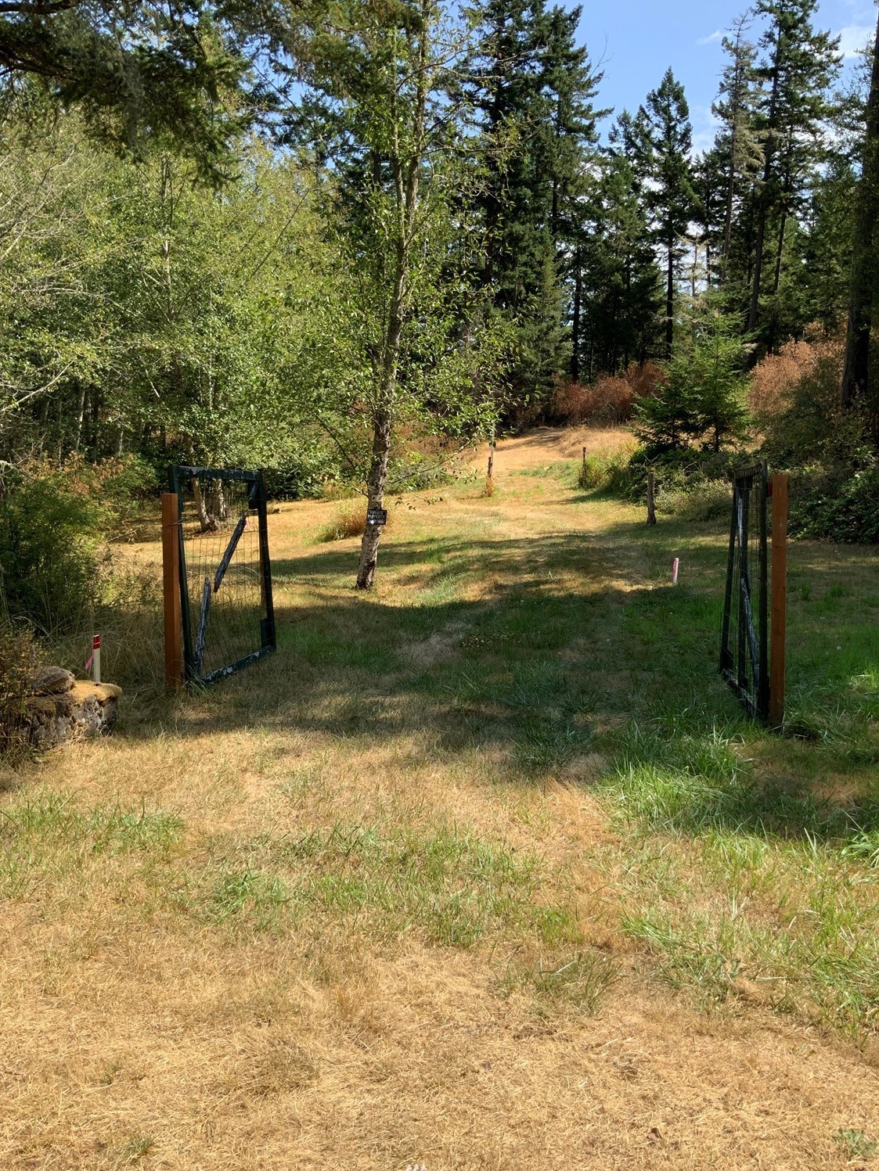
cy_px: 577
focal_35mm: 31
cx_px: 446
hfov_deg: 45.4
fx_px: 1049
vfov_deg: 58.3
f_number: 1.8
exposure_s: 1/944
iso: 16
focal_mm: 3
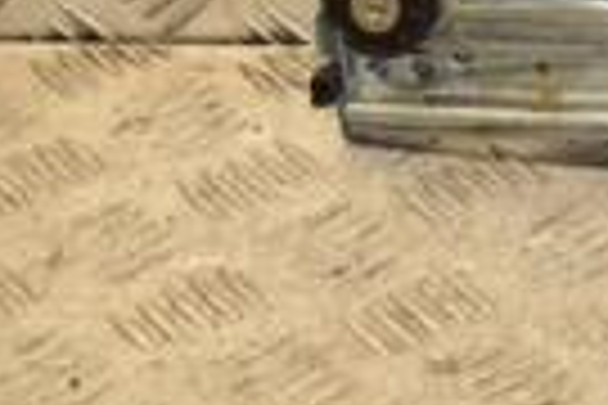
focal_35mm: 214
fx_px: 3614
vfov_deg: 6.3
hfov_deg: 8.9
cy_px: -216
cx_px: 1306
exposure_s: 1/160
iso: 800
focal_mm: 32
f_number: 5
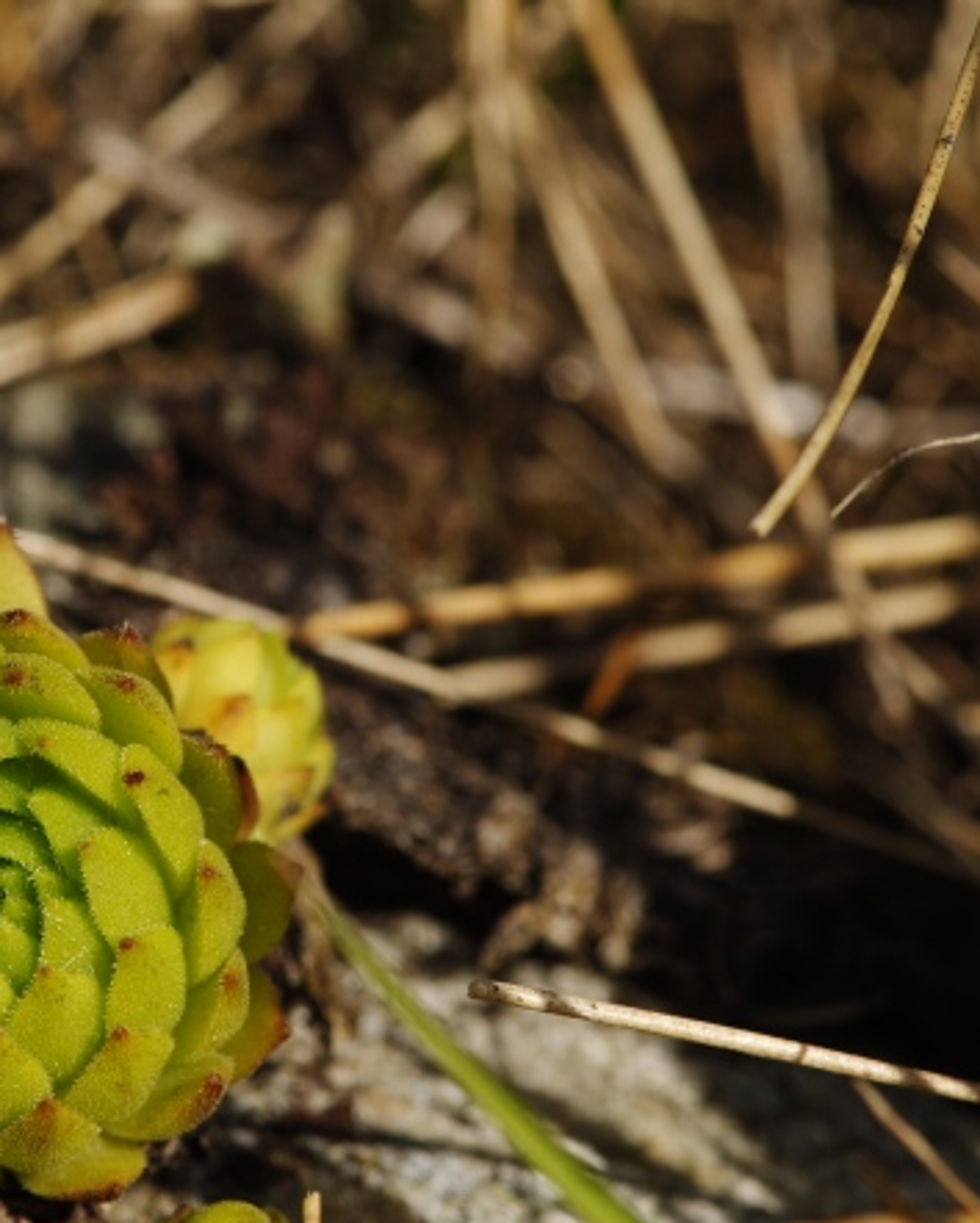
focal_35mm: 217
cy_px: 634
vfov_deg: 8.9
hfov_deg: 7.1
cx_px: 318
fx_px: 7857
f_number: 10
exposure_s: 1/250
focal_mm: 85
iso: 100
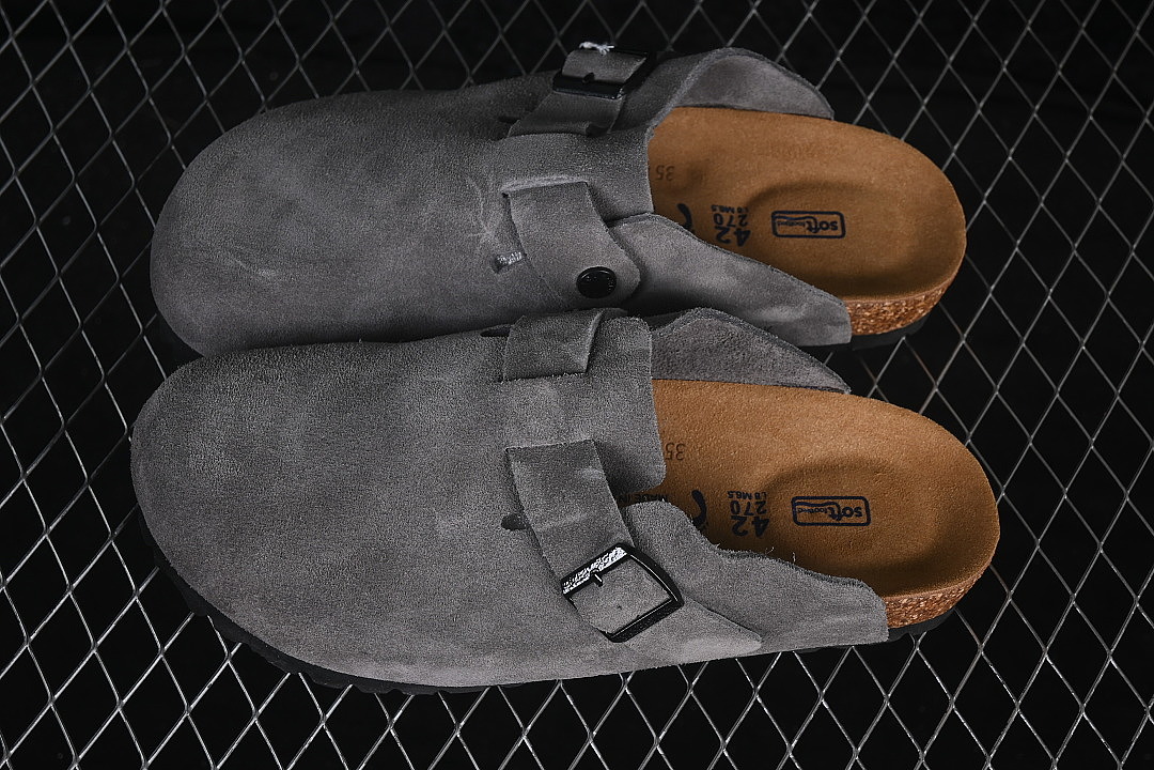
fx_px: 2404
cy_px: 385
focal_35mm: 75
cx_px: 577
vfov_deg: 18.2
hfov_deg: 27.0
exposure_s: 1/80
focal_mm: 50
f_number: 7.1
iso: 160
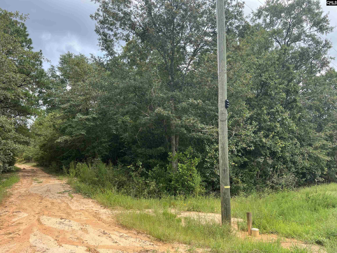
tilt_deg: +8.9
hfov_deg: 67.3
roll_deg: +0.3
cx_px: 168
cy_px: 126
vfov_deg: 53.1
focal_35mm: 26
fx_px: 253
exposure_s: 1/1511
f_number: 1.5
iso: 50
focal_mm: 5.7
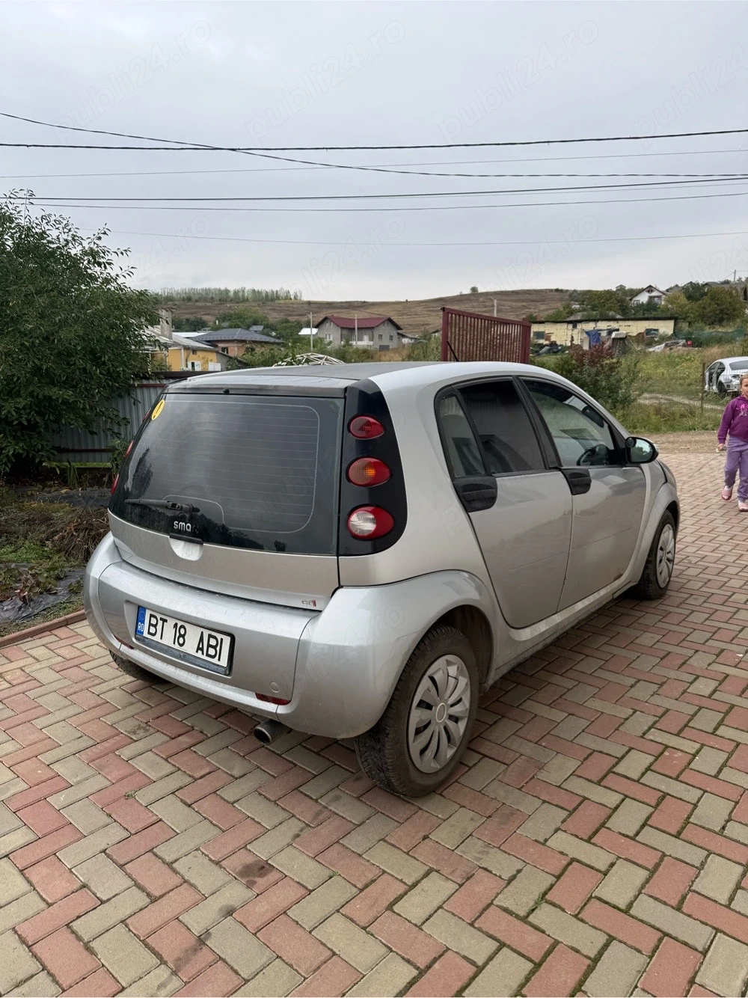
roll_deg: -0.6
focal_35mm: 24
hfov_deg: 56.8
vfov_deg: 71.6
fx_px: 692
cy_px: 499
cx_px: 374
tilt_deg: -10.0
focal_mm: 6.76
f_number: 1.78
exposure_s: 1/1032
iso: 80
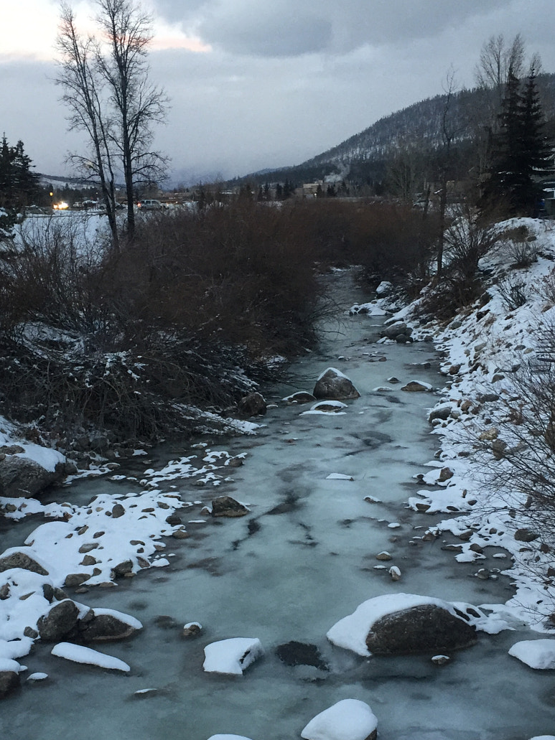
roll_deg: +2.2
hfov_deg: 32.2
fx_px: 962
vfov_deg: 41.8
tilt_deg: -16.2
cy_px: 465
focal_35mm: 45
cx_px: 252
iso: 50
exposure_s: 1/30
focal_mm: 4.15
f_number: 2.2
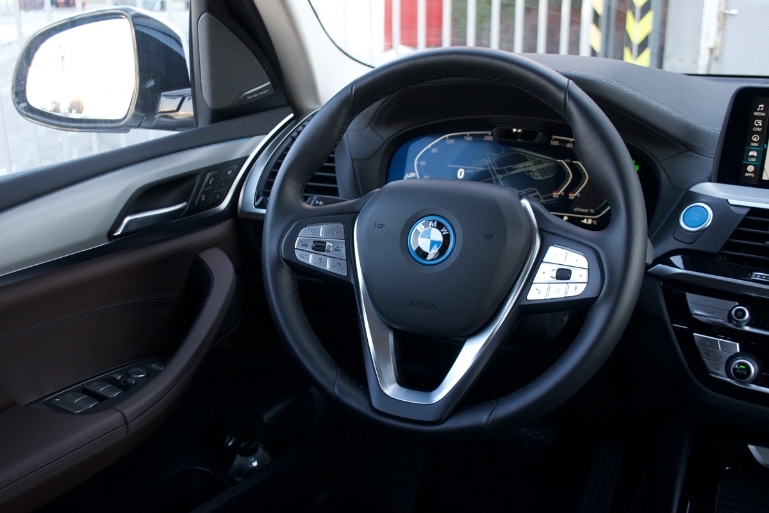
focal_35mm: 36
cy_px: 256
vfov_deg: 36.9
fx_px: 769
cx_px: 384
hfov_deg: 53.1
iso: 400
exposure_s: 1/80
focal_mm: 24
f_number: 4.5
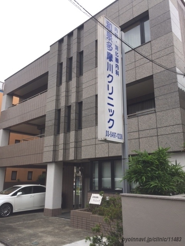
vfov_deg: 61.7
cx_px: 92
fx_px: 207
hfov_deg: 48.2
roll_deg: -0.7
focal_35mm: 29
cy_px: 123
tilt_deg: +15.9
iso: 32
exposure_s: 1/648
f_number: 2.2
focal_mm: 4.15
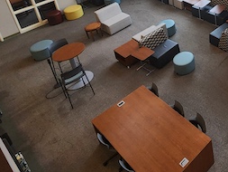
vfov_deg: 32.5
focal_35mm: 37
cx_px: 260
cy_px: -31
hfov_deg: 39.4
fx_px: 244
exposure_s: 1/60
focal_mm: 2.2
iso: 200
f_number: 2.2
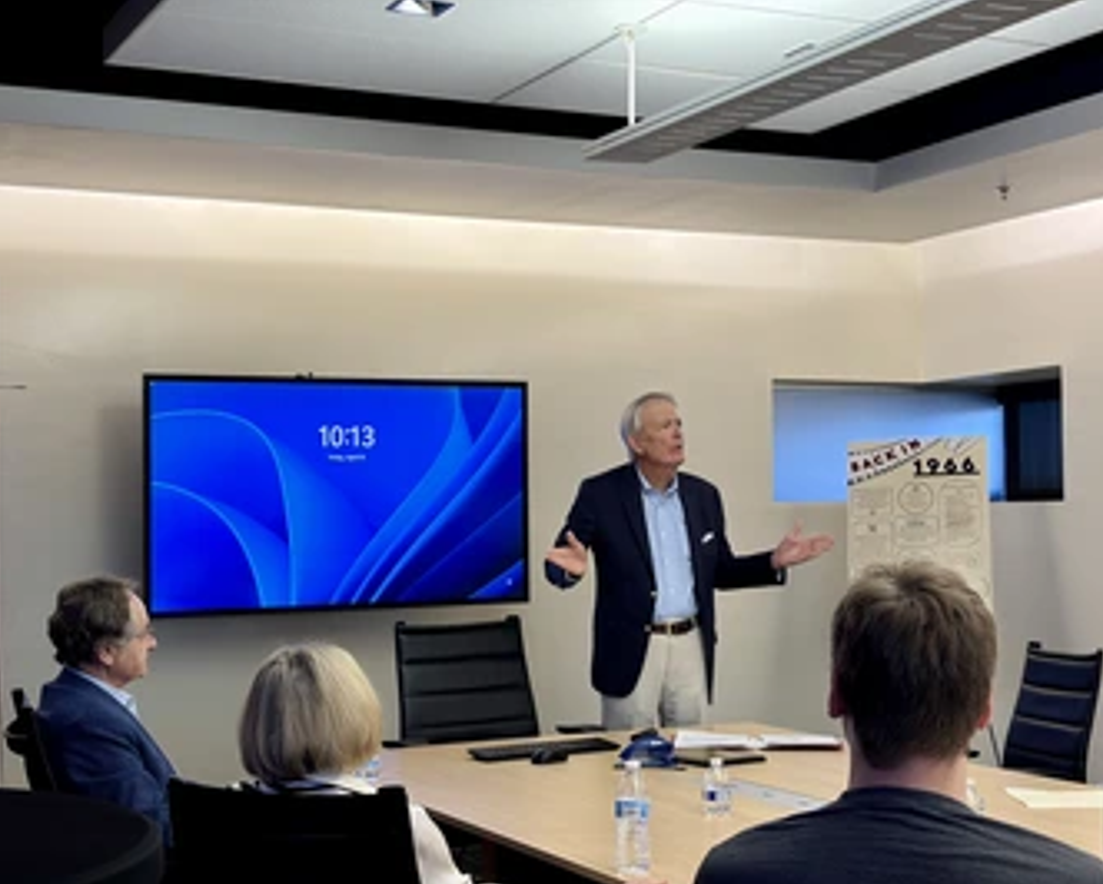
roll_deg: +1.3
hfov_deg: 34.1
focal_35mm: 55
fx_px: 1797
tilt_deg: +2.3
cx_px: 542
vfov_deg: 27.6
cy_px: 445
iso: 80
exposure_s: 1/169
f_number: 1.6
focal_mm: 5.96
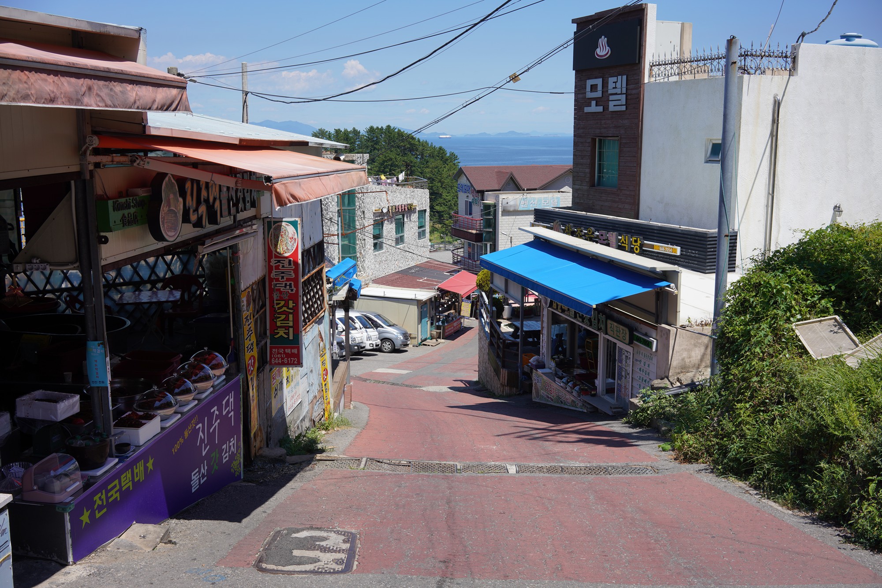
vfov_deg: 37.9
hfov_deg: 54.4
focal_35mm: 35
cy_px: 294
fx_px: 858
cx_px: 441
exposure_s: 1/100
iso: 100
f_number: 13
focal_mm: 35
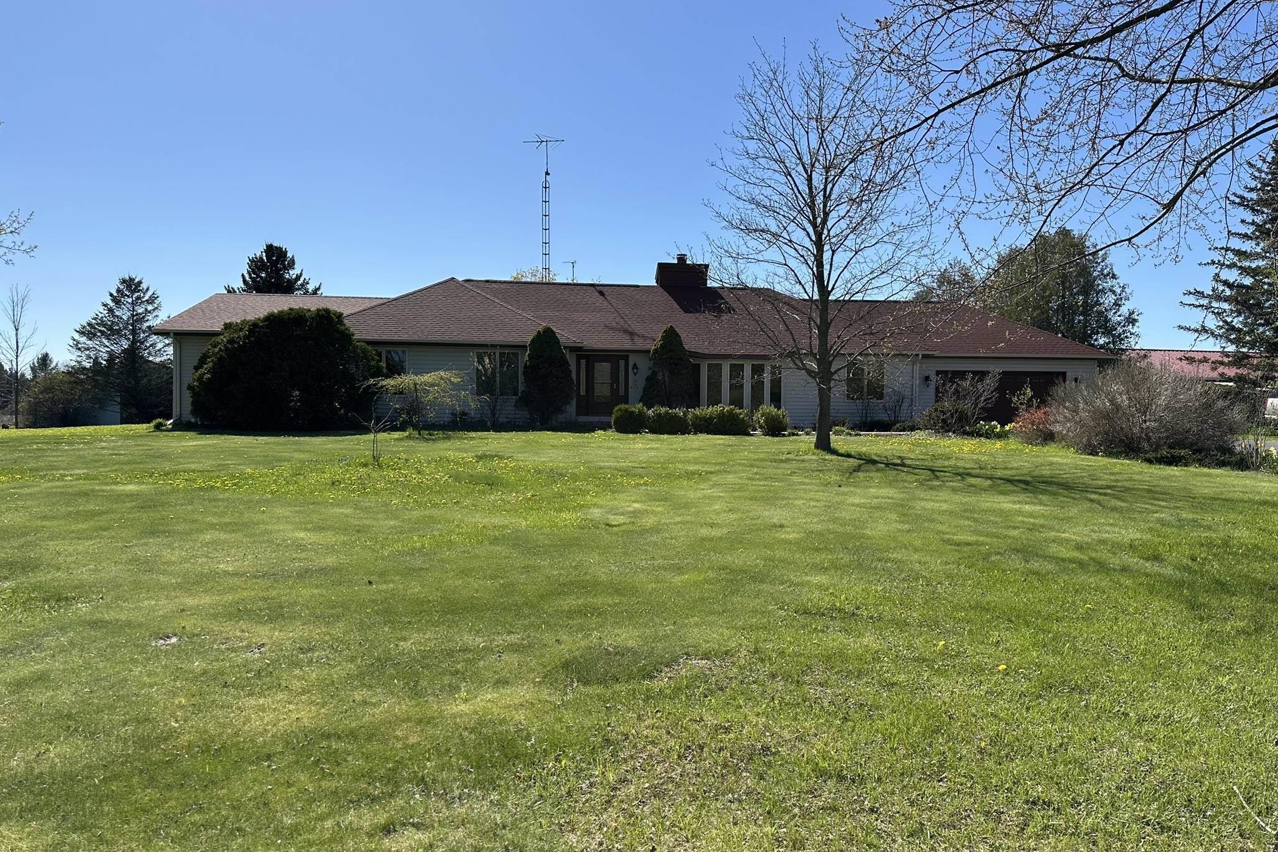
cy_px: 441
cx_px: 639
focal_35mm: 25
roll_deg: -0.7
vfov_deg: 51.3
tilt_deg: -1.0
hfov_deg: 71.5
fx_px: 887
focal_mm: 6.86
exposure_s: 1/5263
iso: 80
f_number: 1.78
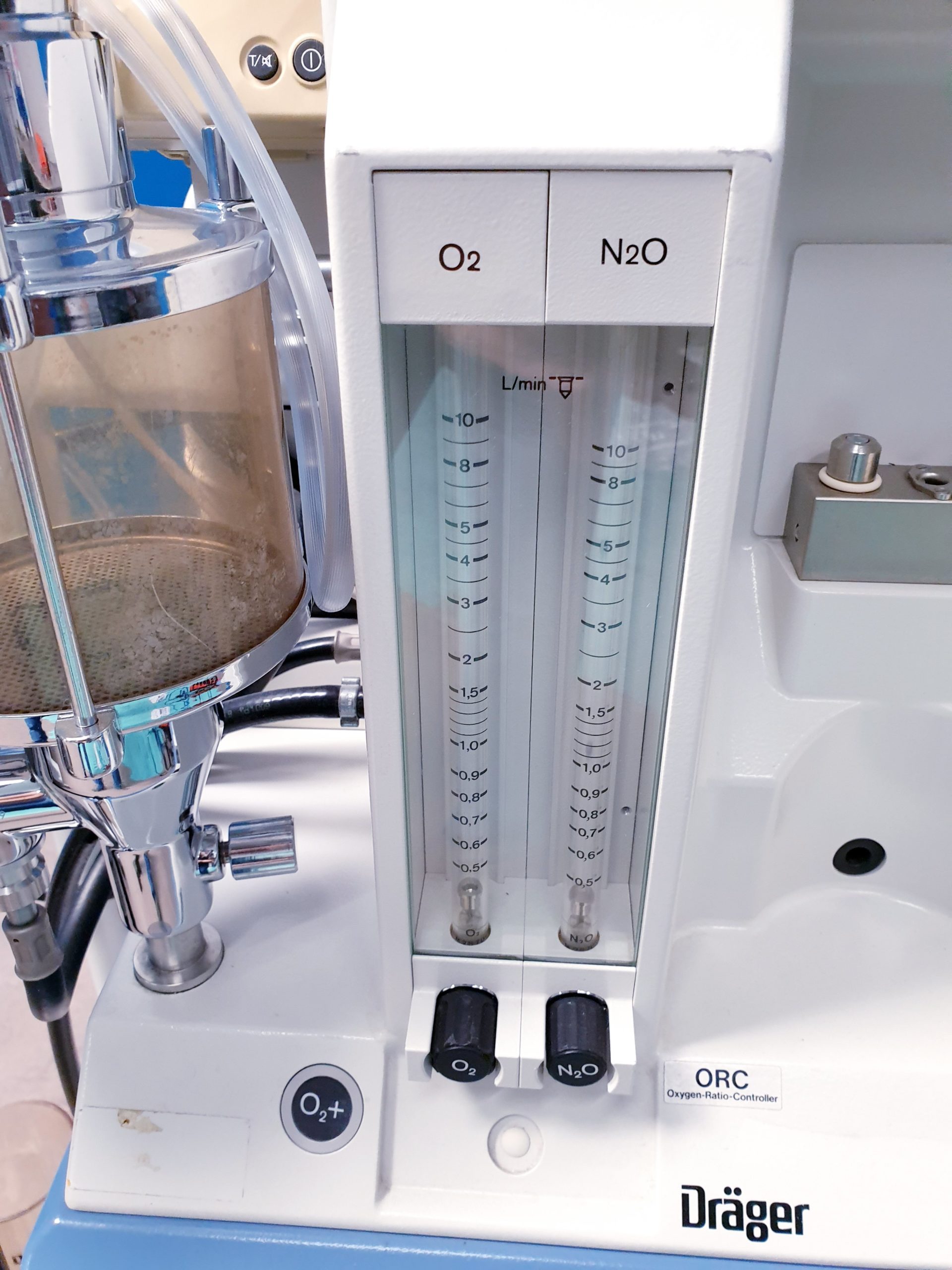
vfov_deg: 67.3
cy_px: 635
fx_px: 953
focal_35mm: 26
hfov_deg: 53.1
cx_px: 476
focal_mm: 4.3
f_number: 2.4
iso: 250
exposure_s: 1/50
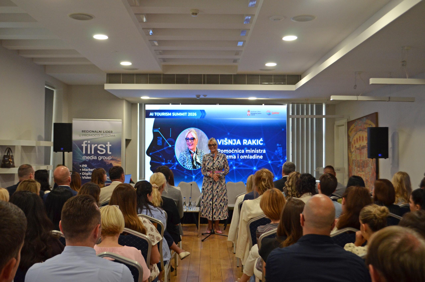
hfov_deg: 49.6
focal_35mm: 39
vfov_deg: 34.1
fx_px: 459
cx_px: 212
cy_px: 141
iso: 800
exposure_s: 1/100
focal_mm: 26
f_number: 4.2
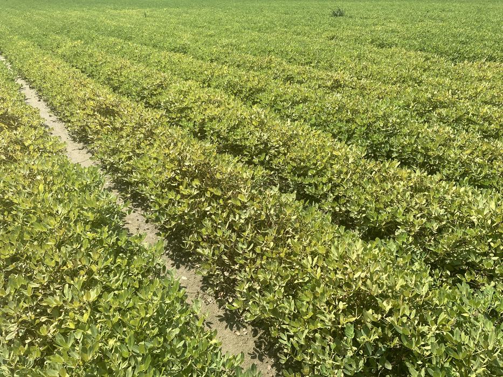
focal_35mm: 28
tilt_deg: -27.4
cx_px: 252
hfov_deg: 63.4
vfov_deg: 49.8
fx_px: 407
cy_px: 188
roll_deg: -1.3
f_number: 1.8
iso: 20
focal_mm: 3.99
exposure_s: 1/1263
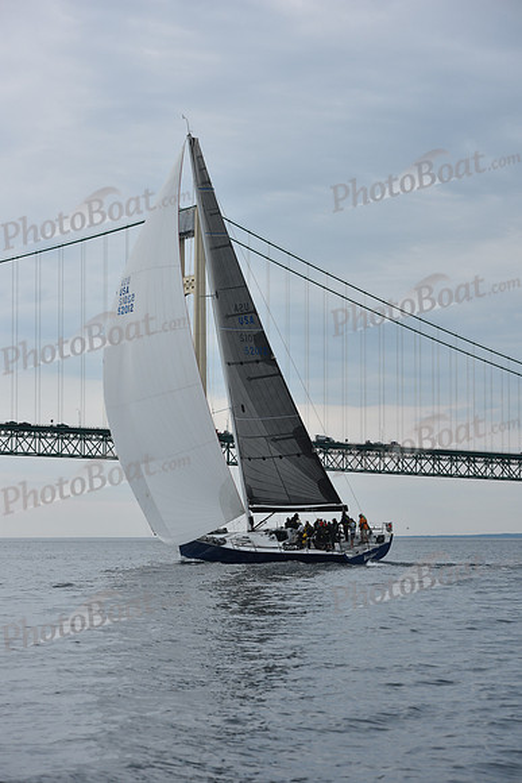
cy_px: 392
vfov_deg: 20.8
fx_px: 2130
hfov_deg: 14.0
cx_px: 261
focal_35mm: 98
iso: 250
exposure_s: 1/800
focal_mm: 98
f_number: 6.3
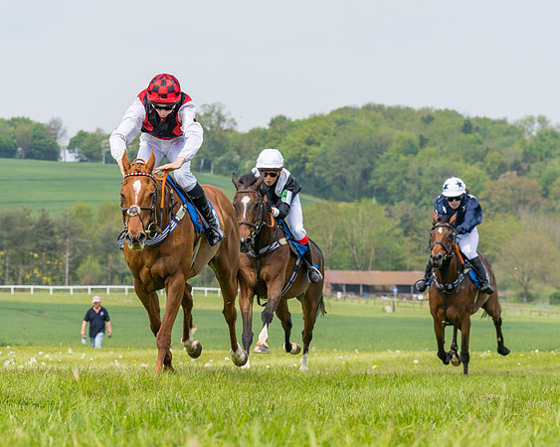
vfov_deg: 7.9
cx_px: 231
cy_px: 159
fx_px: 3250
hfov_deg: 9.8
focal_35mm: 196
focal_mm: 135
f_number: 9
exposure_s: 1/2000
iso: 400
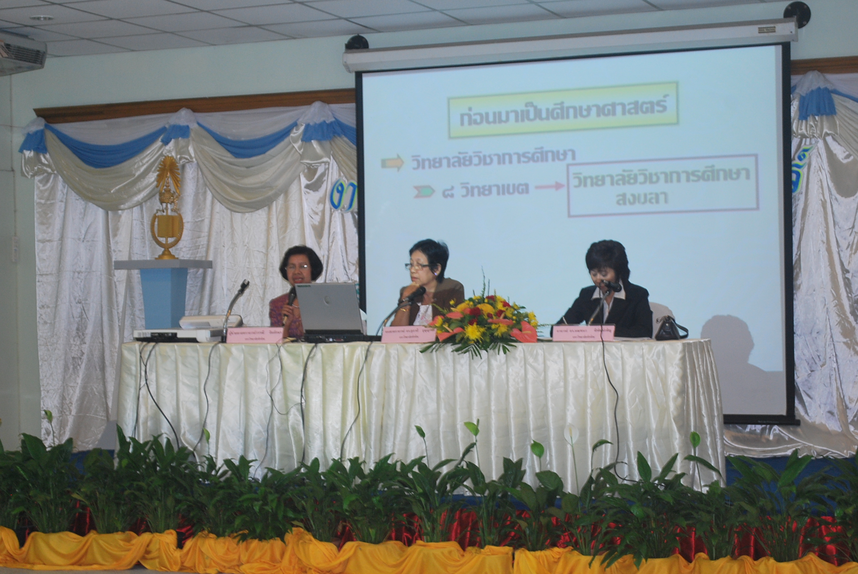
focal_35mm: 72
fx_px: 1718
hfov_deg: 28.0
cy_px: 287
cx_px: 429
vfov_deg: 19.0
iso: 400
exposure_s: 1/13
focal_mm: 48
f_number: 5.6
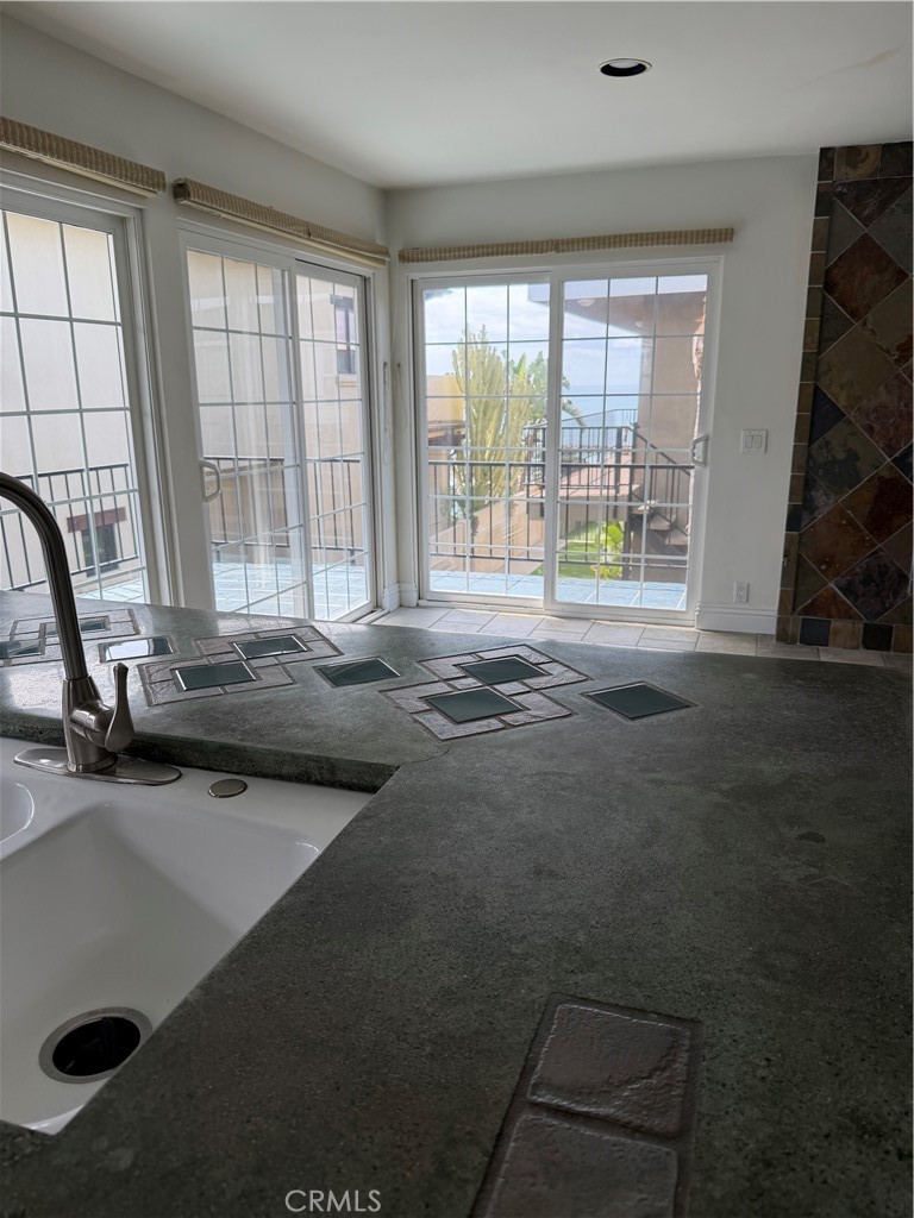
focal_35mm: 24
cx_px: 457
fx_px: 845
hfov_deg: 56.8
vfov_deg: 71.6
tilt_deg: -14.4
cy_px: 609
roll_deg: +0.4
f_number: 1.78
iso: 80
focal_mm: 6.76
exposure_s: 1/715
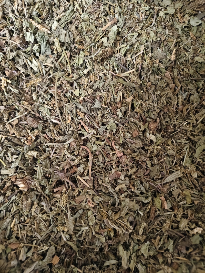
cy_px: 136
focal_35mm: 23
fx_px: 182
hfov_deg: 58.9
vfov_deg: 73.9
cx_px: 102
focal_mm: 5.56
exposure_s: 1/213
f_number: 1.88
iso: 6197
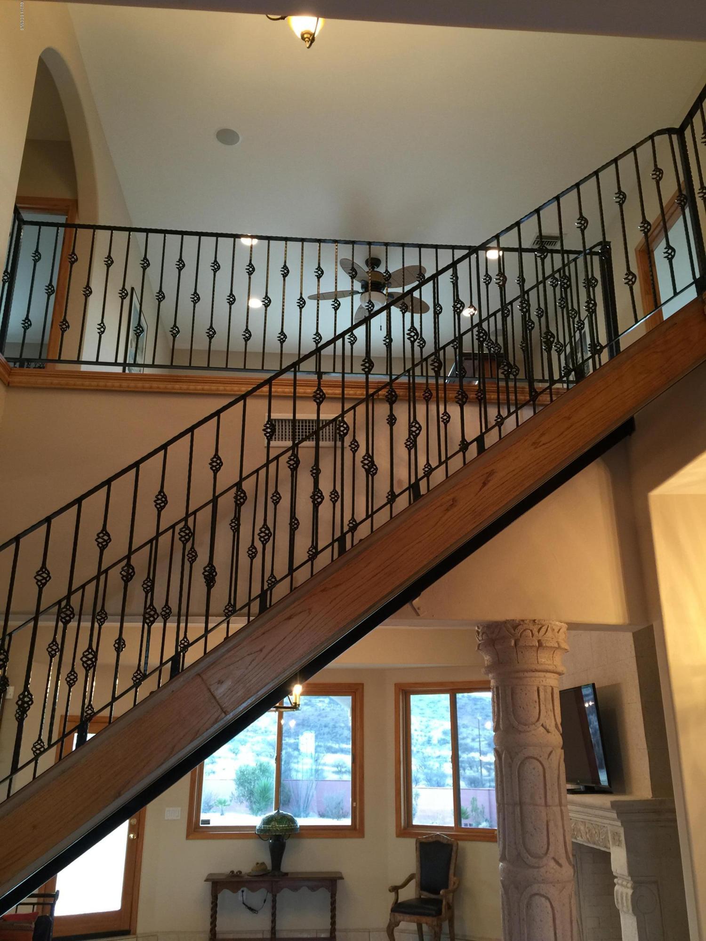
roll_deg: -0.6
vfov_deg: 61.7
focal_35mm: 29
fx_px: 789
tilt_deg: +20.3
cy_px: 470
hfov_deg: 48.2
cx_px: 353
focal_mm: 4.15
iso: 40
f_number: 2.2
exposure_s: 1/15
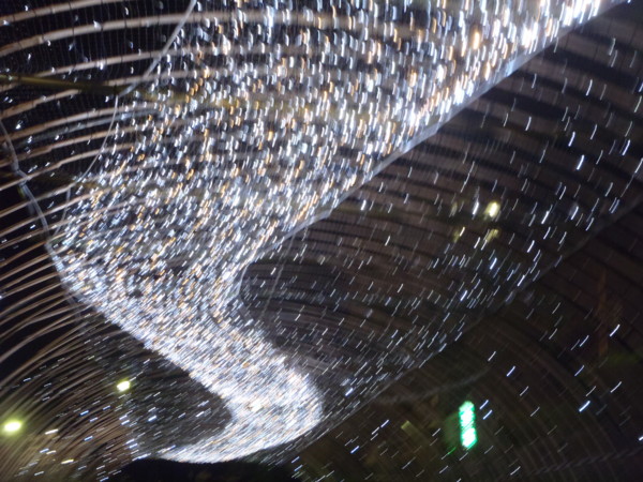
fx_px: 743
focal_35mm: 40
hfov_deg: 46.8
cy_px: 241
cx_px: 322
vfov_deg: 36.0
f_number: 4.7
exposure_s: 1/4
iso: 320
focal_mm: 7.28
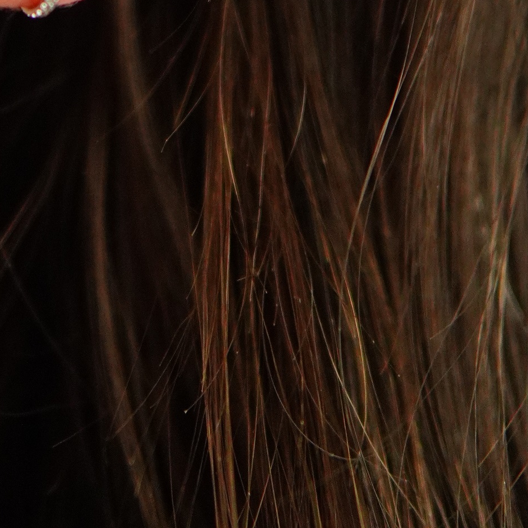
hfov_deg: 8.6
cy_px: -311
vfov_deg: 8.4
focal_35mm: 203
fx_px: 3503
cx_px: 172
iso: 1600
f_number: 1.8
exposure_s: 1/1250
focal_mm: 50
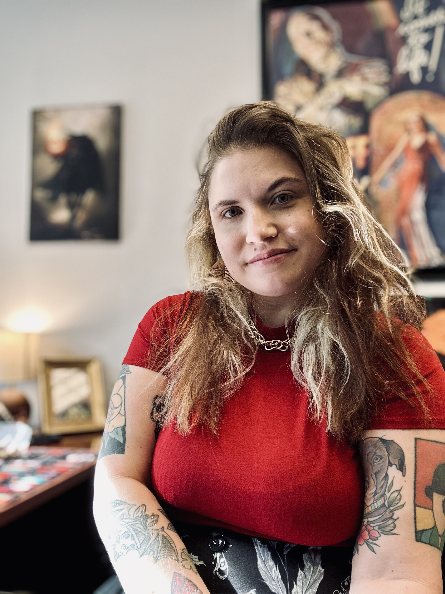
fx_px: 514
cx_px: 222
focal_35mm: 30
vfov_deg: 60.0
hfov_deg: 46.8
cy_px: 297
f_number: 1.9
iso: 100
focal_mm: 2.69
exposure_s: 1/60
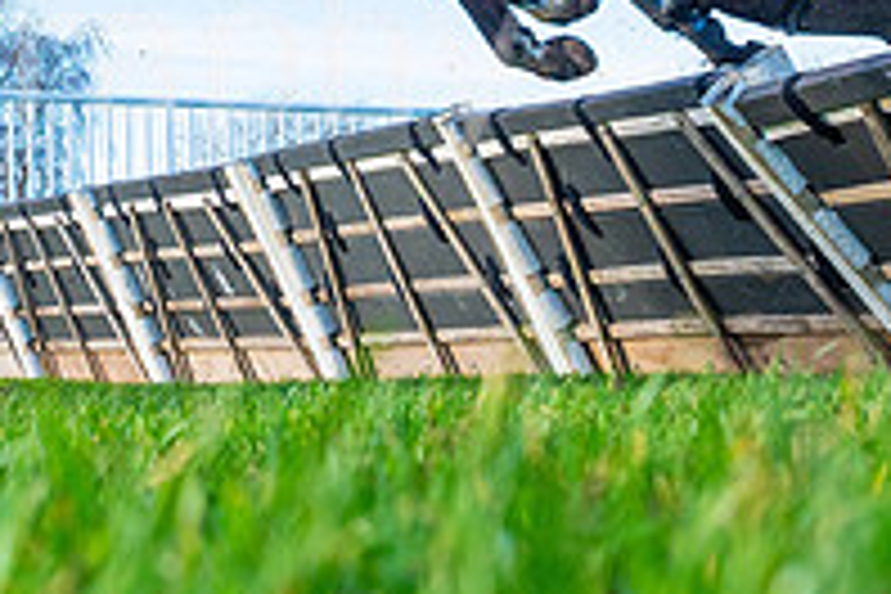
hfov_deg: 22.0
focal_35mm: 91
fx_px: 2252
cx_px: 146
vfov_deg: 14.0
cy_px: -315
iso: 800
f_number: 5
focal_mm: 24
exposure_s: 1/3200
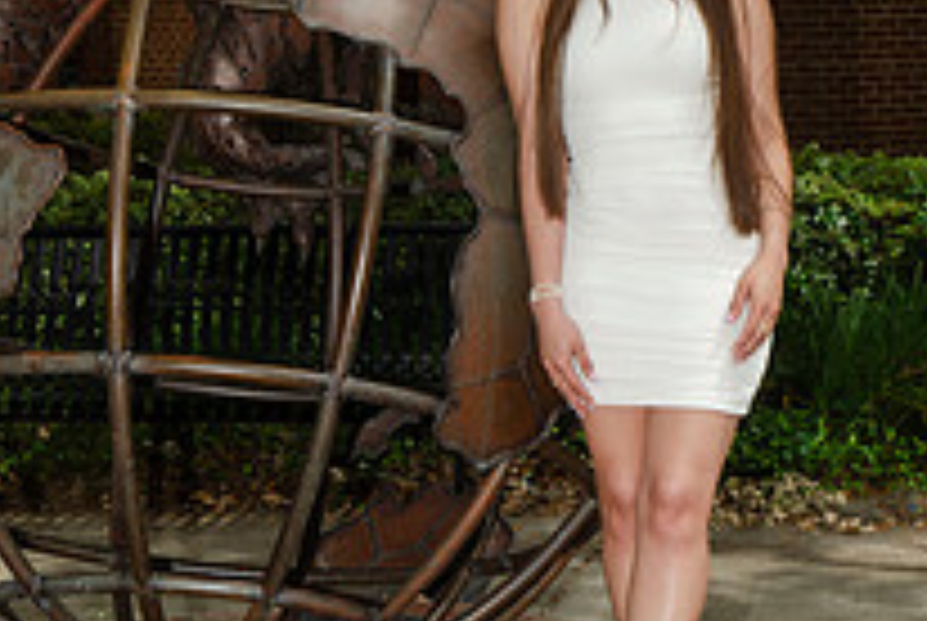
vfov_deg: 11.0
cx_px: 369
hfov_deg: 16.5
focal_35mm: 124
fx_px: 3198
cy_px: 68
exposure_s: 1/250
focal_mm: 38
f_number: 7.1
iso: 100
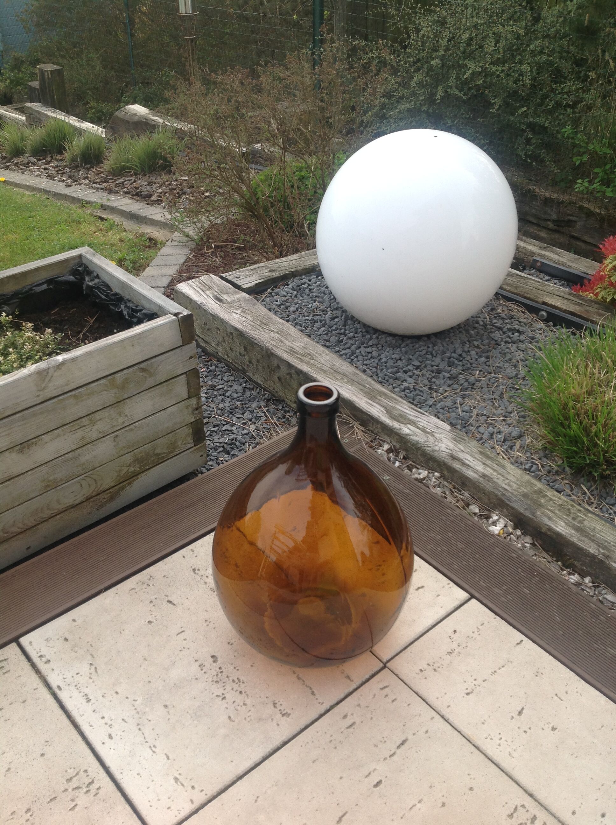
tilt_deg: -35.8
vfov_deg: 52.7
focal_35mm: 35
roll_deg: -0.9
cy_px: 412
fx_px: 833
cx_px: 308
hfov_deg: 40.6
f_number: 2.4
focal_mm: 4.28
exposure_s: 1/504
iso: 50
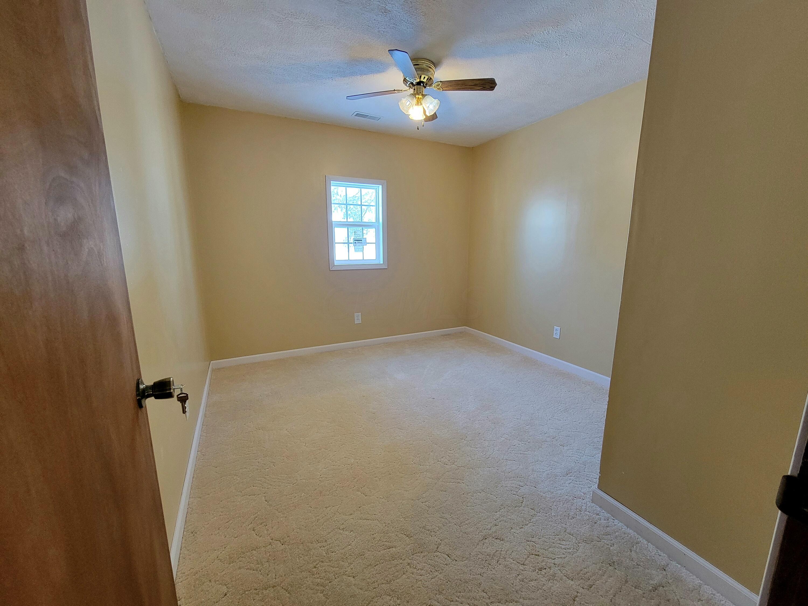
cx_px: 404
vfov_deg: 89.9
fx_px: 303
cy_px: 303
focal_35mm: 13
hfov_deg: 106.2
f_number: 2.2
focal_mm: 2.2
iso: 400
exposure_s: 1/60.2
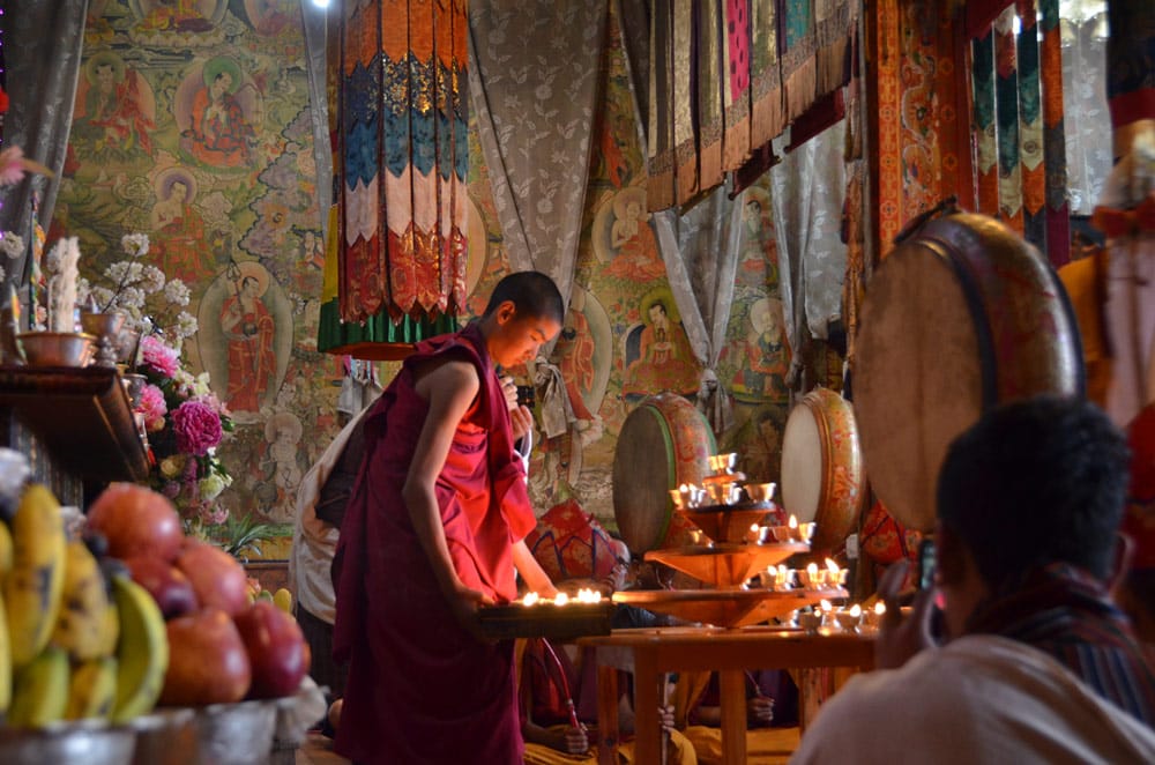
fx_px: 1729
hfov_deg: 36.9
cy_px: 382
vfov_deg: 24.9
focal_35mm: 54
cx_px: 578
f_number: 4.2
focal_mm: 36
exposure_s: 1/30
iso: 1250
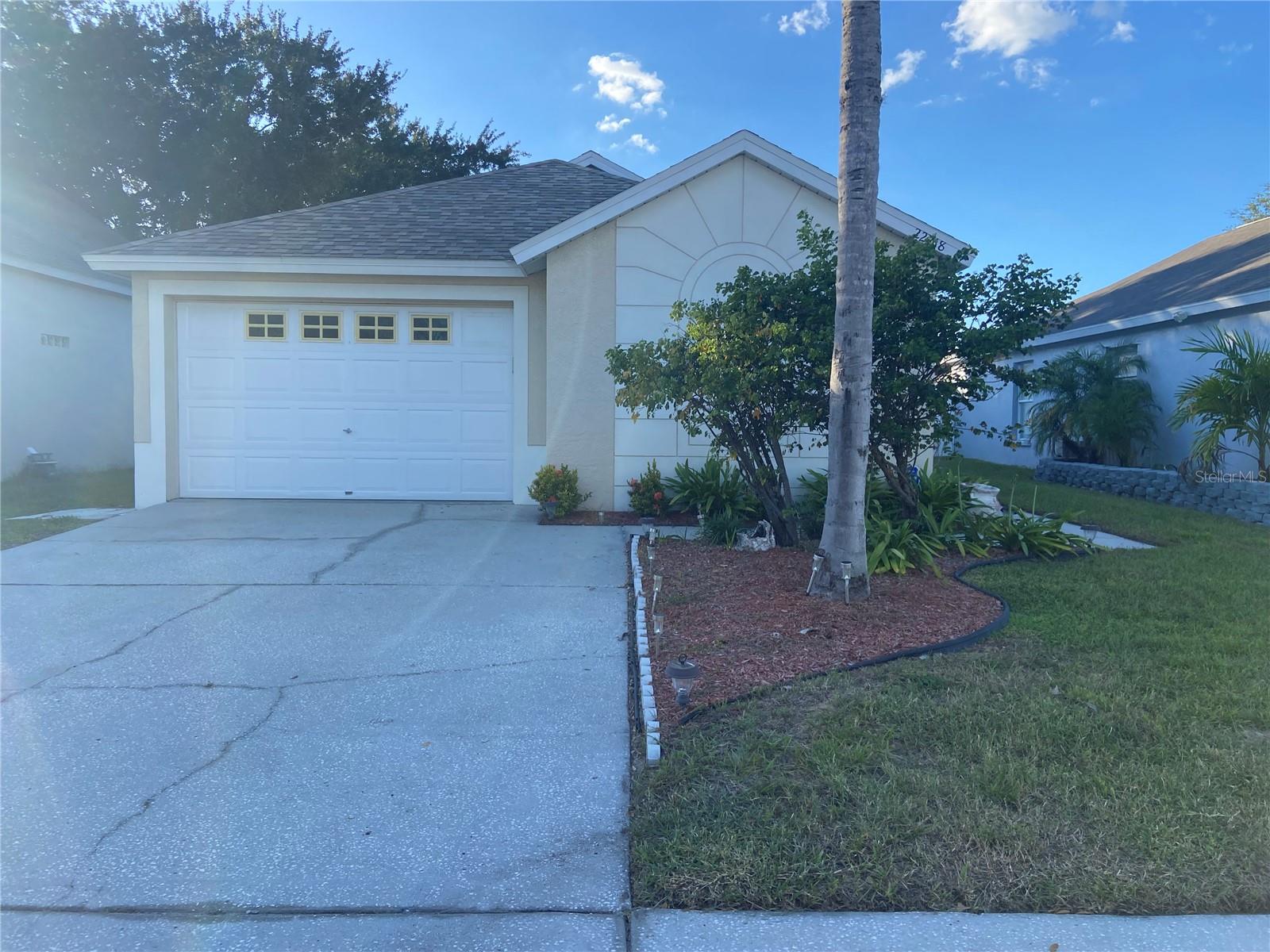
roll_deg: -0.3
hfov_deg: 67.3
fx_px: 954
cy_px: 476
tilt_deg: -2.6
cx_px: 635
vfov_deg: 53.1
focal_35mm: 26
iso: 32
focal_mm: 4.25
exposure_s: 1/919
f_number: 1.8
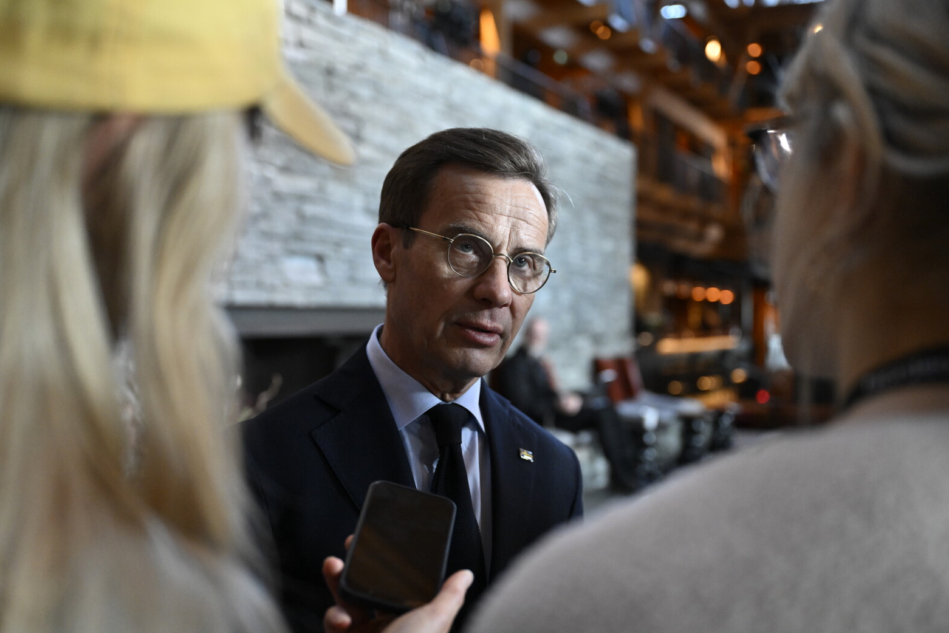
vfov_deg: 31.9
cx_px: 465
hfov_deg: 46.4
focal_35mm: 42
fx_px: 1107
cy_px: 321
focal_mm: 41
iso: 3200
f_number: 2.8
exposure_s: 1/250
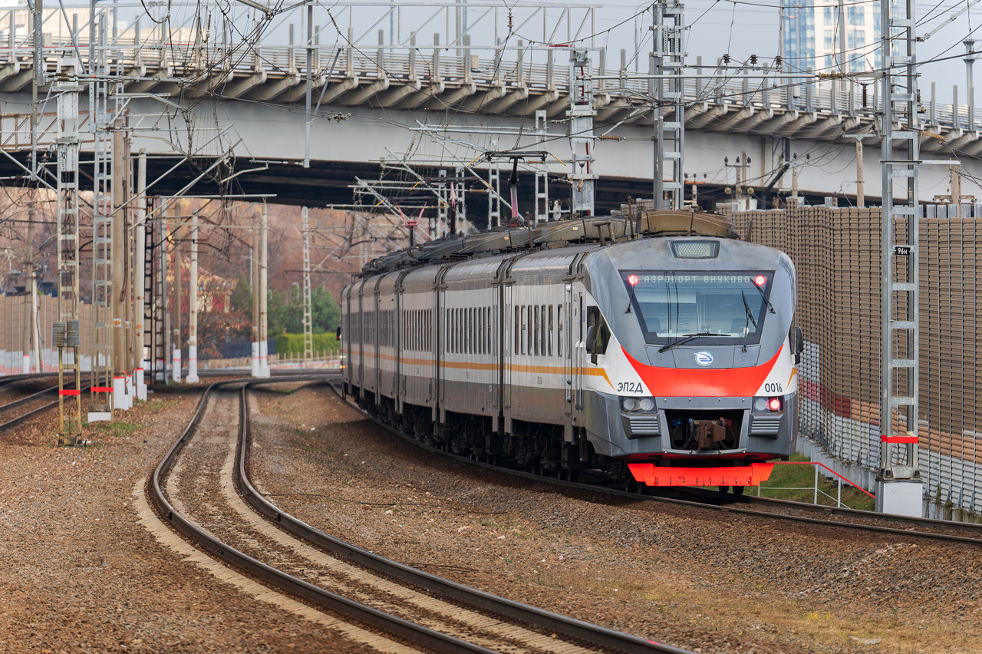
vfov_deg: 4.0
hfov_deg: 6.1
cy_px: 327
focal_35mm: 340
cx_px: 491
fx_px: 9283
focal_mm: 340.5
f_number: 6.3
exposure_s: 1/500
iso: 500
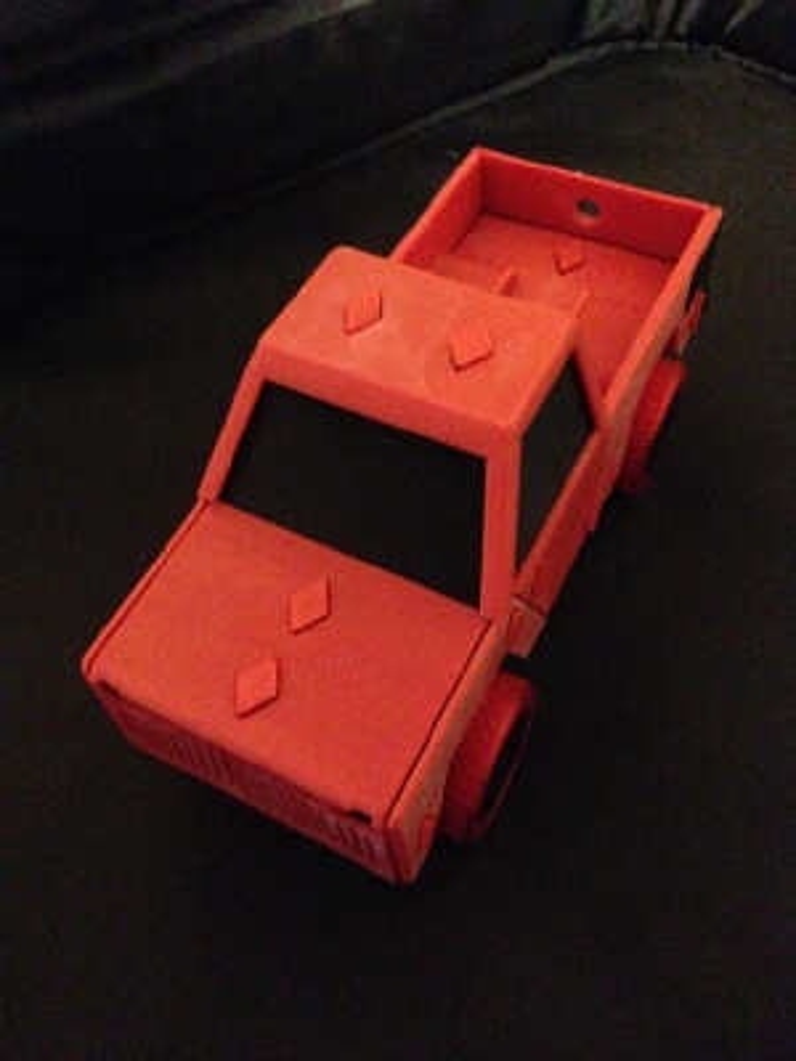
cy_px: 530
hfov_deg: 42.9
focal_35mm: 33
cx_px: 398
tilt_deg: -51.5
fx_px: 1012
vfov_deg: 55.4
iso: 2000
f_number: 2.4
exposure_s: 1/15
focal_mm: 4.12
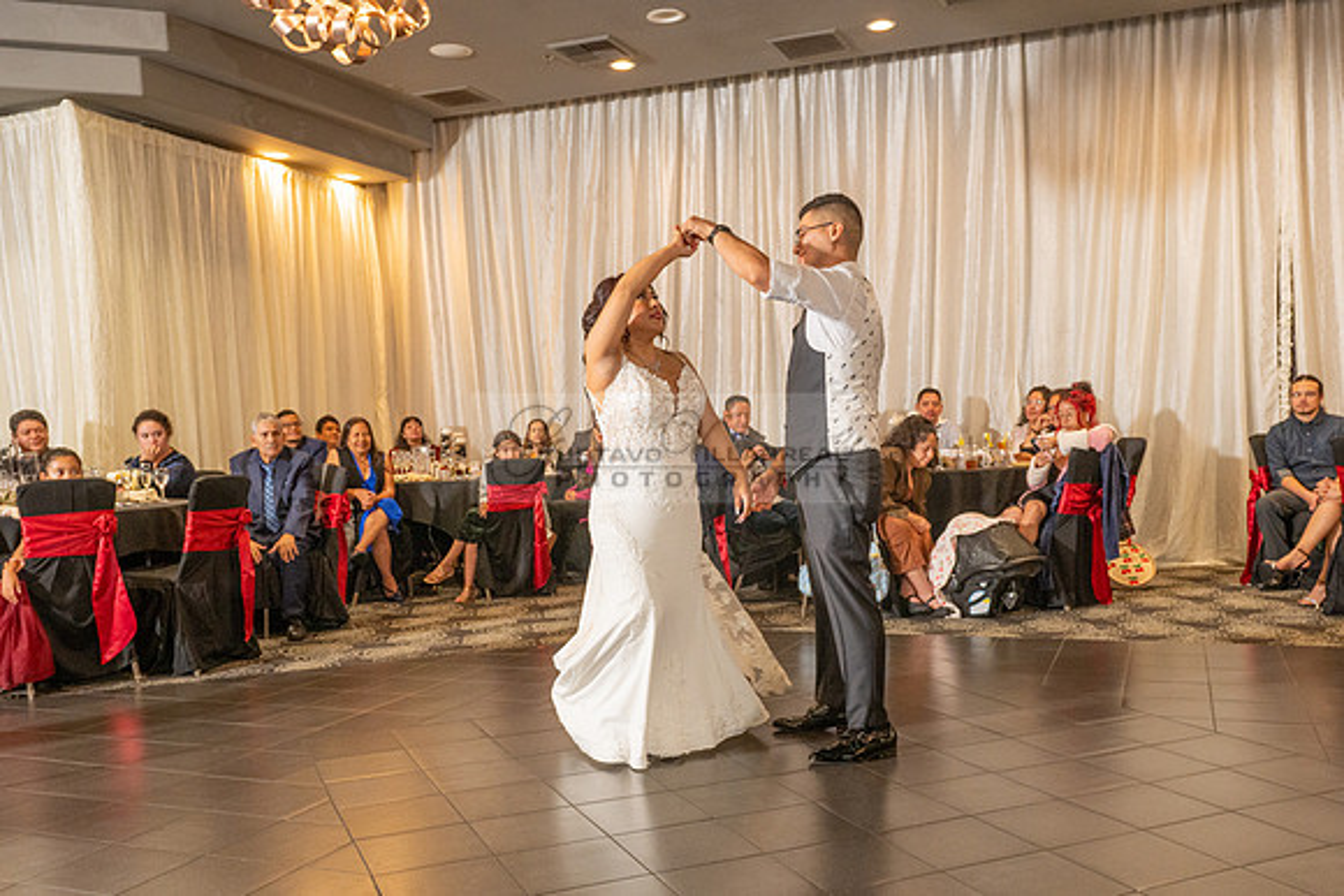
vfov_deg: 40.2
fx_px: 1217
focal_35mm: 33
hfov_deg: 57.8
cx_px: 672
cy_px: 553
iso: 800
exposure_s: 1/125
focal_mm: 24
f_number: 4.5
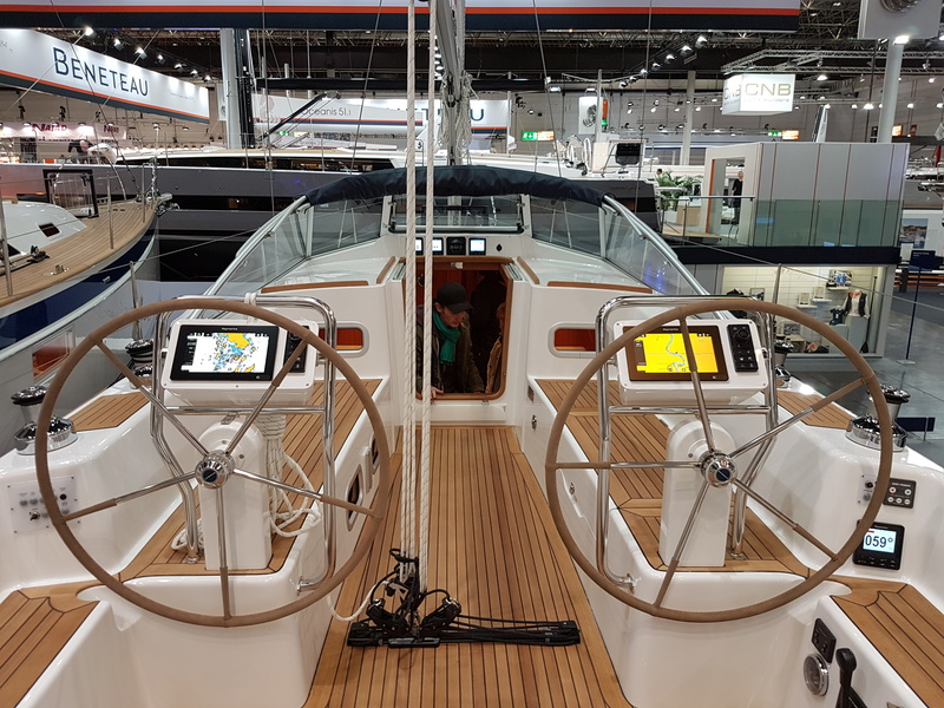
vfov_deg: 53.1
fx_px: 709
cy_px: 354
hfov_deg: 67.3
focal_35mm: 26
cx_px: 472
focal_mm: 4.2
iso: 50
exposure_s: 1/50
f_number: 1.7
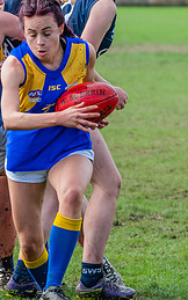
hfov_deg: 2.5
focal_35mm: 529
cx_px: 55
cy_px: 159
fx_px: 4334
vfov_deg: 4.0
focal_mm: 150
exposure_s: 1/1600
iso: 900
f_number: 5
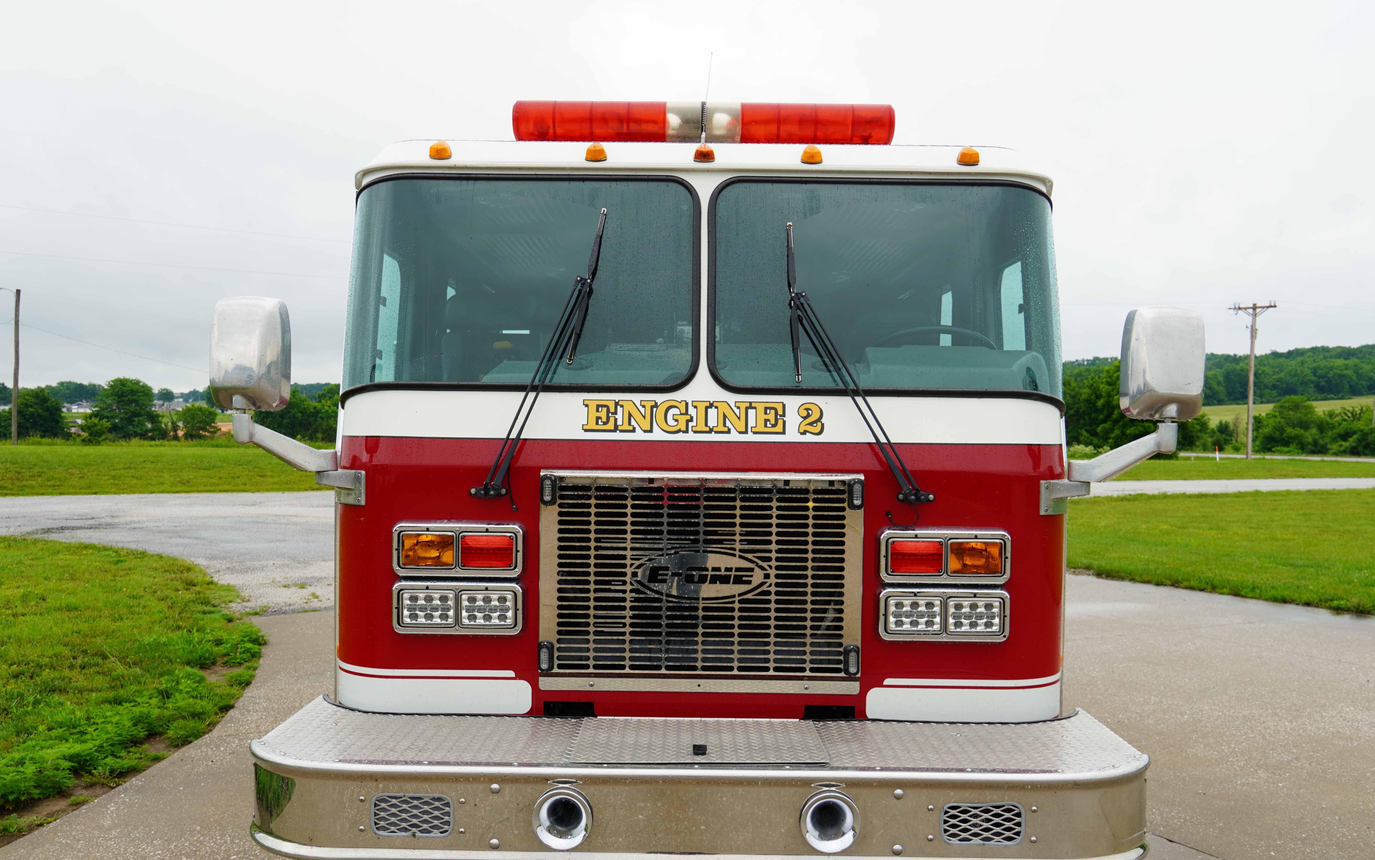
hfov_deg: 61.2
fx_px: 1162
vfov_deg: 40.6
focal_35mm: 31
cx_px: 681
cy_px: 463
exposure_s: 1/100
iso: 100
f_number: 6.3
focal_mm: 20
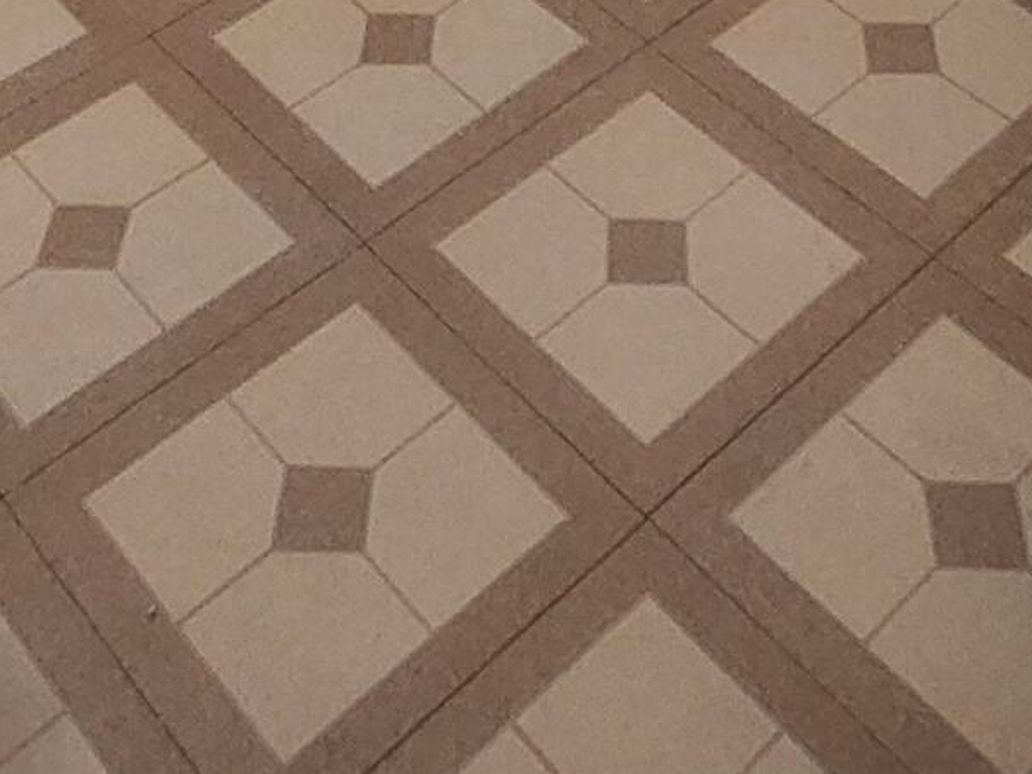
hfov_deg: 29.8
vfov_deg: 14.5
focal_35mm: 65
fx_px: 1938
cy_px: -1099
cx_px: 542
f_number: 2.2
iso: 400
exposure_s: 1/30
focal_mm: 2.2
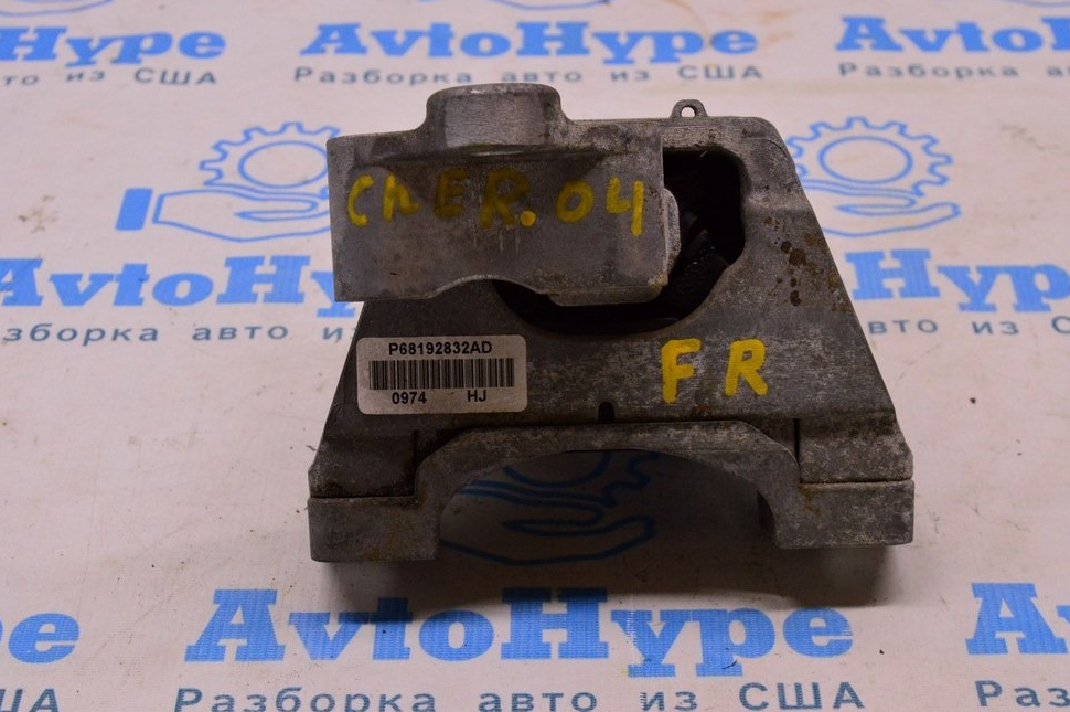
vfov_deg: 17.9
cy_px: 352
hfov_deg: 26.7
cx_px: 523
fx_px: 2257
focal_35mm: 76
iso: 1600
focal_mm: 48
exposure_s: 1/125
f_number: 8
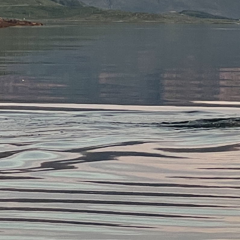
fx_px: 1828
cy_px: -101
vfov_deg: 7.4
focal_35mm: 233
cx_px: 299
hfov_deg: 7.4
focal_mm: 6
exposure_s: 1/122
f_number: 2
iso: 50
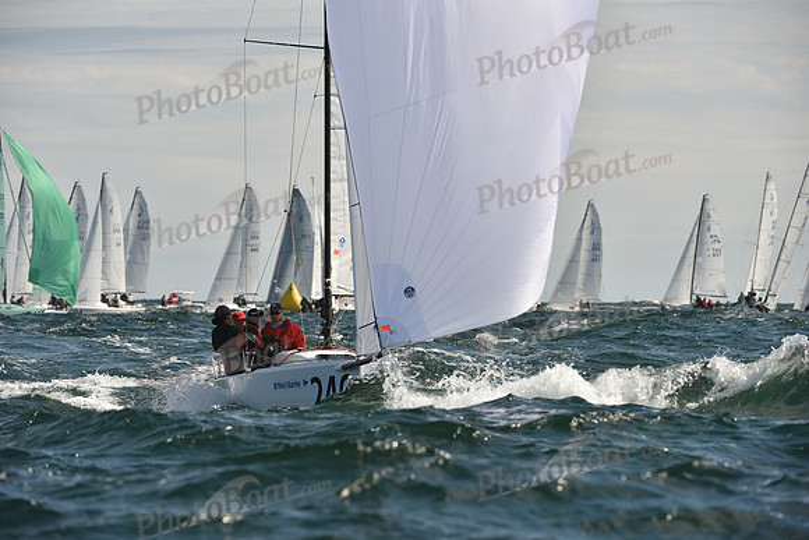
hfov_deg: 9.4
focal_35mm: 220
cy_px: 270
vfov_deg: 6.2
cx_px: 404
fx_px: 4945
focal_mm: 220
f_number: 7.1
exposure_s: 1/1250
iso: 250
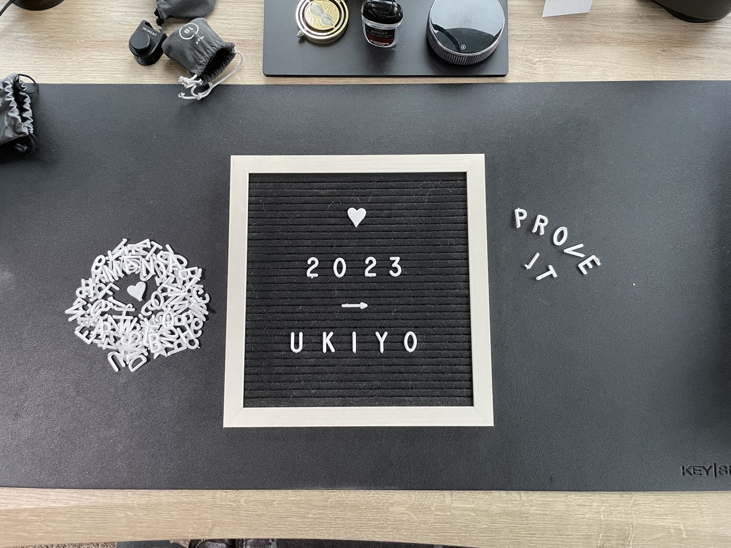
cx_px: 366
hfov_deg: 67.3
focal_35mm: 26
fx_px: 549
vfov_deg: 53.1
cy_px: 274
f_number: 1.6
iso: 200
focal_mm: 4.2
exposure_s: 1/60
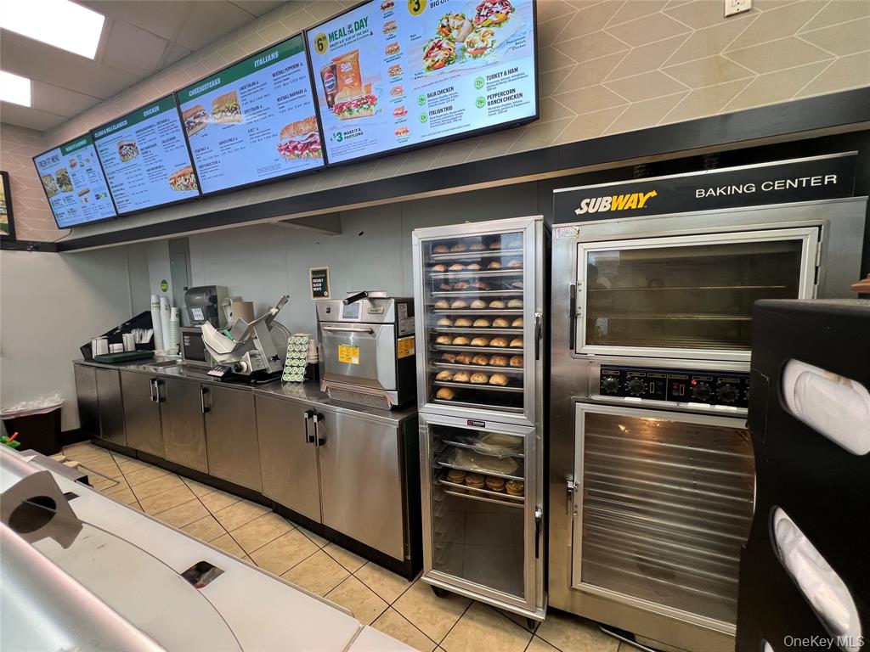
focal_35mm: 13
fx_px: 327
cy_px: 326
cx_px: 435
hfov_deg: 106.2
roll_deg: +1.5
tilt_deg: -6.0
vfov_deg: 89.9
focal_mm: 1.57
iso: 200
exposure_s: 1/60
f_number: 1.8
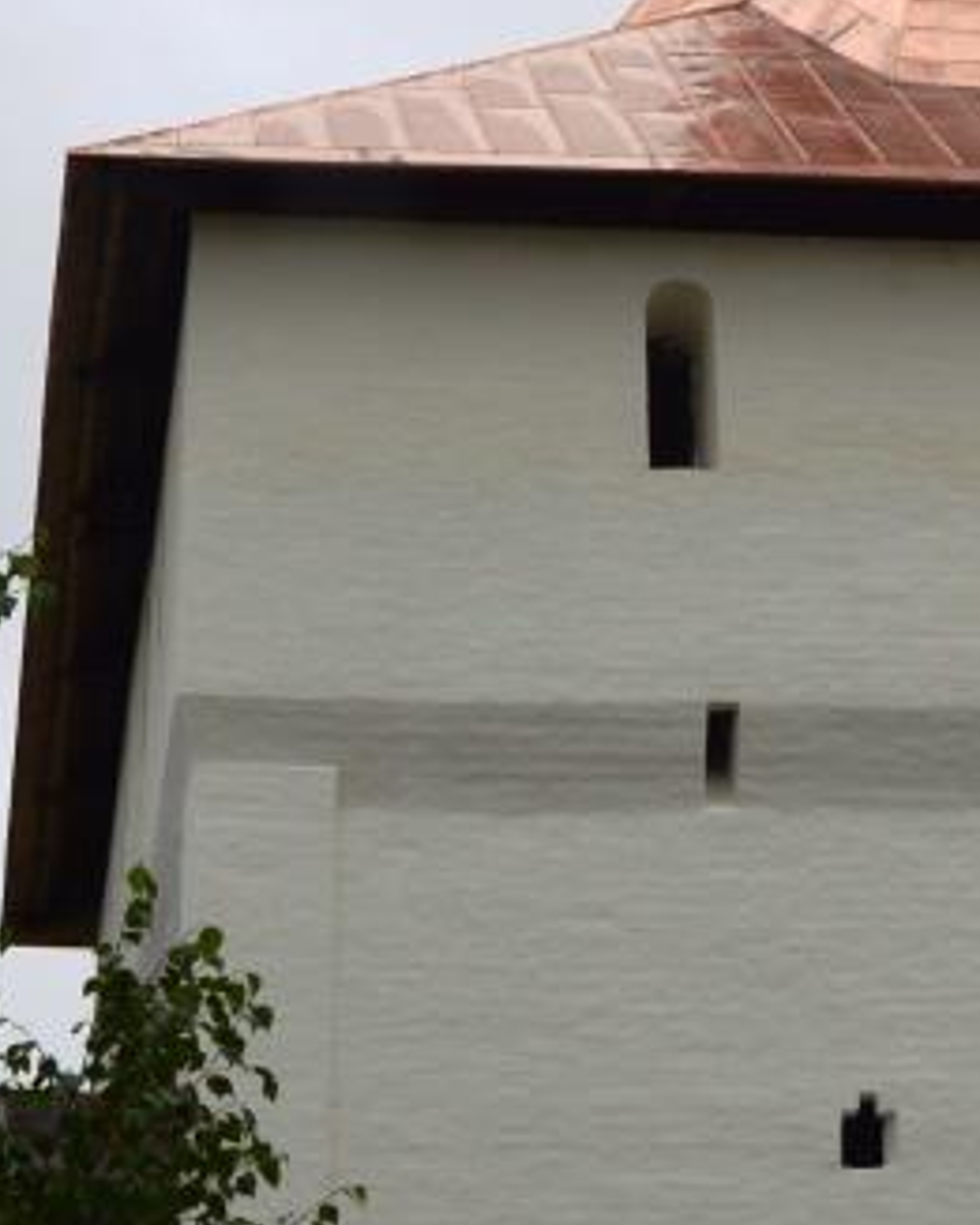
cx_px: 1027
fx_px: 5436
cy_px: -575
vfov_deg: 12.3
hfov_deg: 10.2
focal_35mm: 150
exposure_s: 1/500
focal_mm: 34
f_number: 11
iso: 400
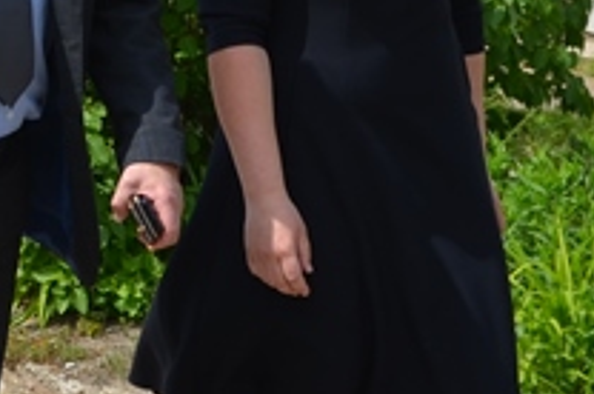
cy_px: -23
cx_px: -71
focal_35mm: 133
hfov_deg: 15.0
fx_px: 2191
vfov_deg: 10.2
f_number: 9
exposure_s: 1/320
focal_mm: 18
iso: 100
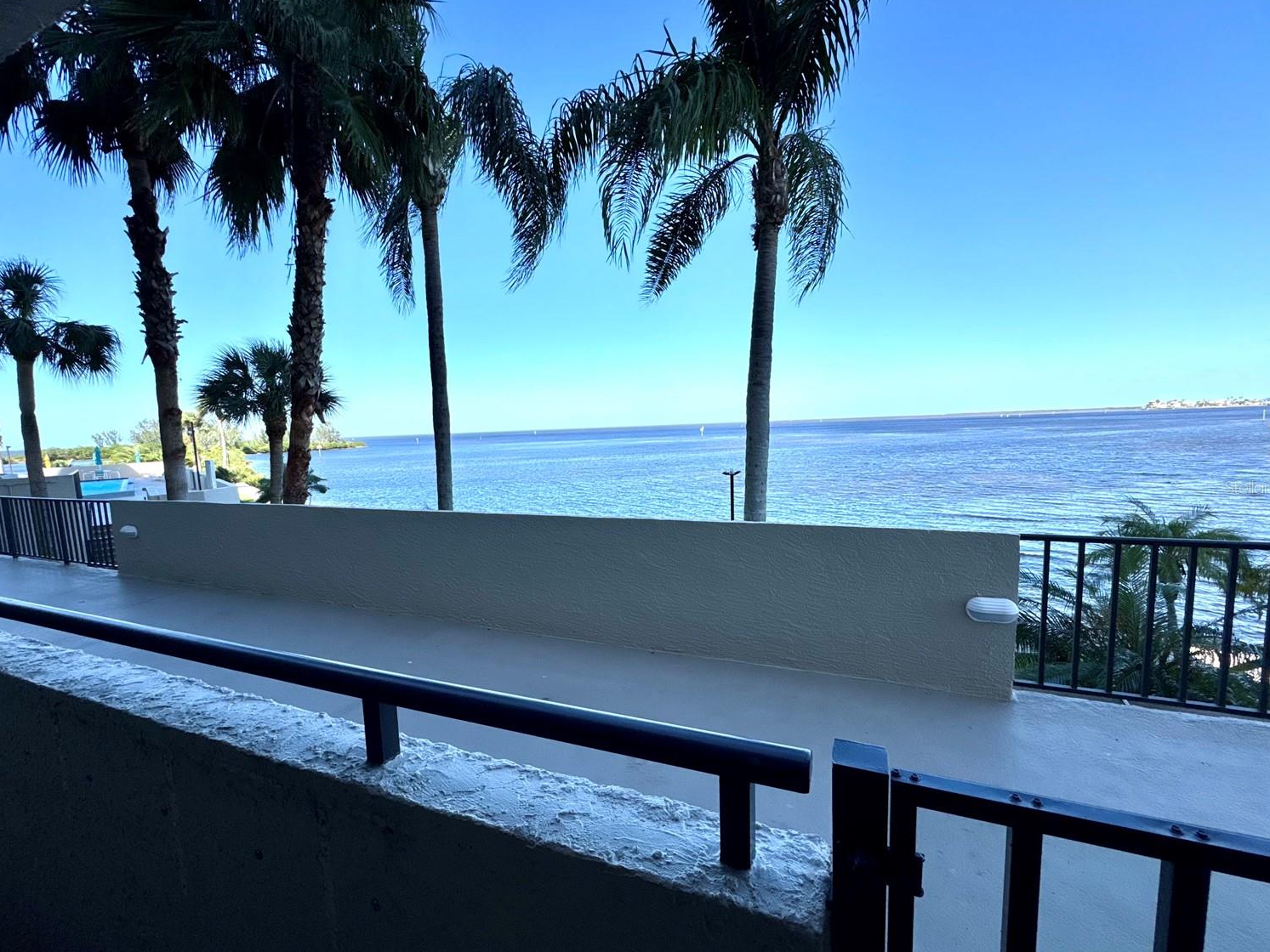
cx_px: 624
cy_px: 487
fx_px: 550
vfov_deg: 81.7
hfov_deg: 98.2
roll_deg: +0.8
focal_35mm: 15
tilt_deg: -7.8
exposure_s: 1/1506
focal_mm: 2.22
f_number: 2.2
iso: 50
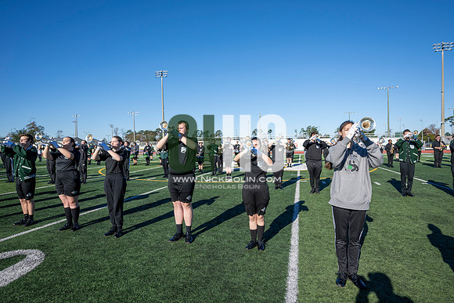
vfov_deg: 56.2
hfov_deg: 77.3
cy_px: 152
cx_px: 227
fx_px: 284
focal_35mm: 22
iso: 160
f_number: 4
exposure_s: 1/2000
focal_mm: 22.5
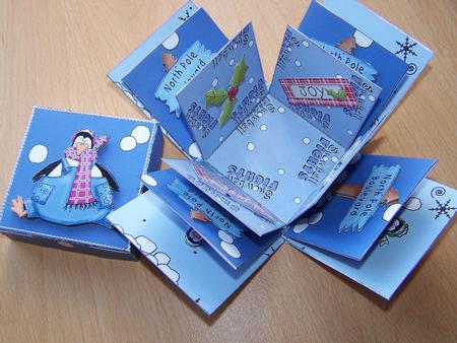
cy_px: 172
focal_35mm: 38
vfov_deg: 37.8
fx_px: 502
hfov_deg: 49.0
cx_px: 228
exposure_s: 1/60
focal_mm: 6.3
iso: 80
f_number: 2.8
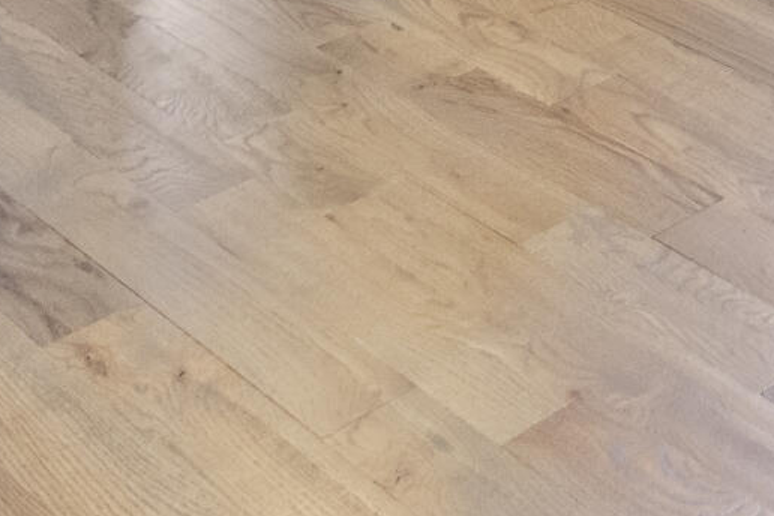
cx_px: 1496
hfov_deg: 17.0
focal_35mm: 93
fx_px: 1999
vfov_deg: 10.7
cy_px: -982
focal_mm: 16
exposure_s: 1/20
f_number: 7.1
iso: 1250
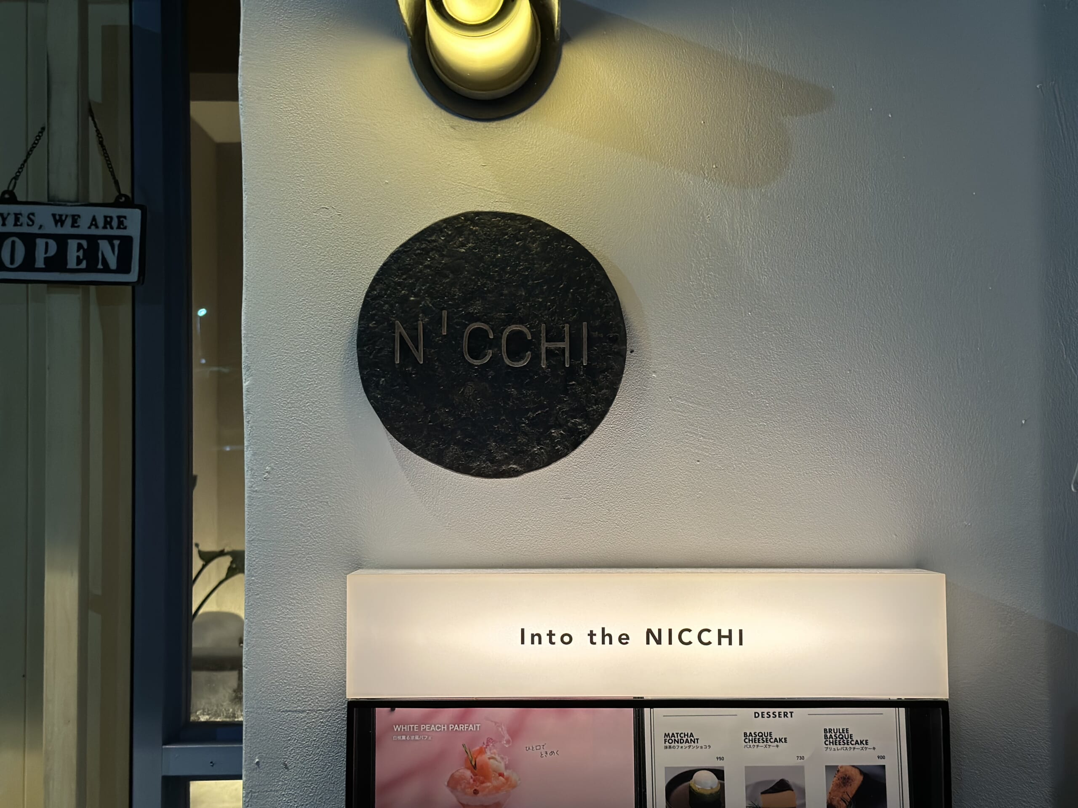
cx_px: 539
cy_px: 404
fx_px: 1495
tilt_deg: +1.8
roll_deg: +0.9
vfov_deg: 30.3
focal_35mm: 48
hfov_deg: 39.7
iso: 160
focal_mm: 6.86
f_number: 1.78
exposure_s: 1/60
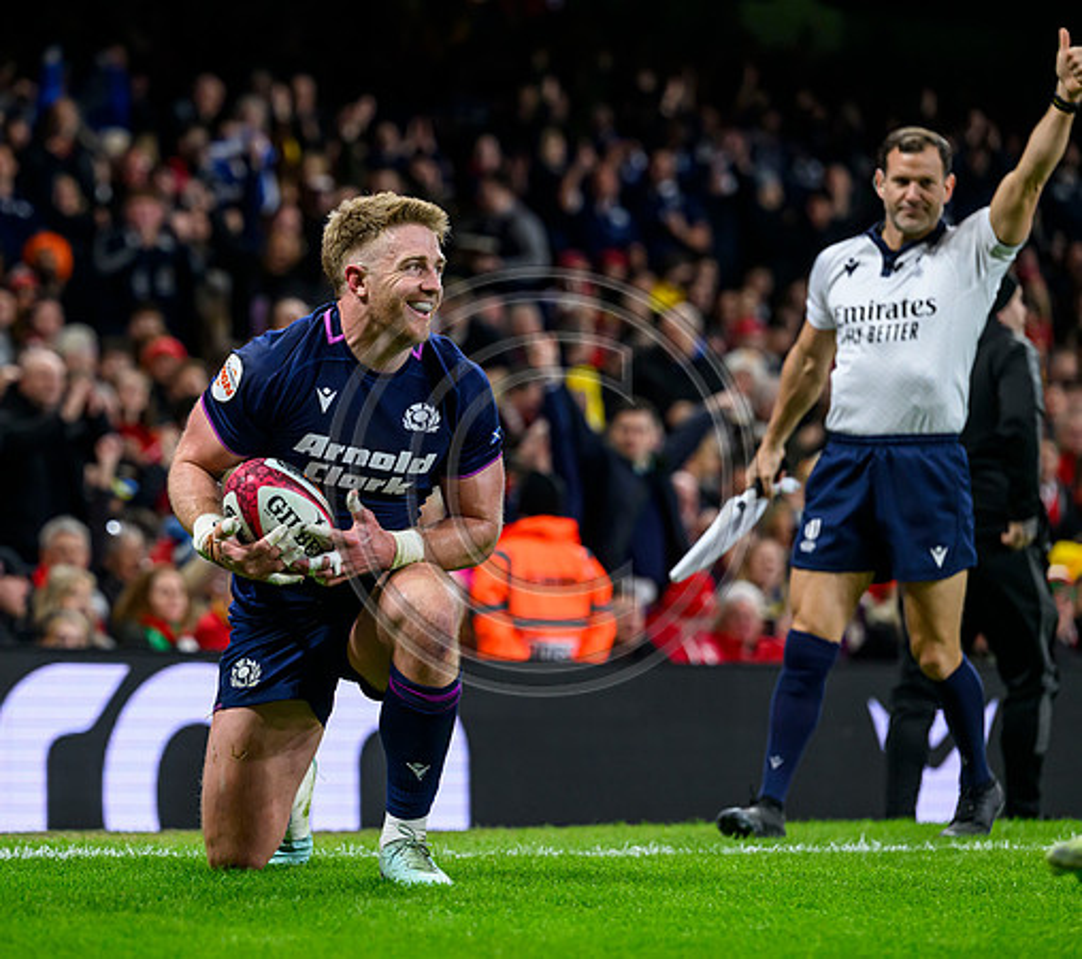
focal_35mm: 199
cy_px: 483
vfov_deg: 8.3
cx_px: 357
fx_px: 6639
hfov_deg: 9.3
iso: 3200
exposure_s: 1/1600
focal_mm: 165
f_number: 3.5
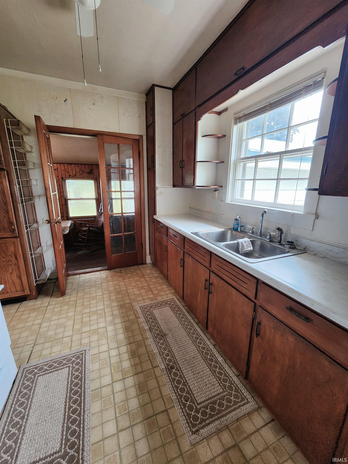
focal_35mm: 13
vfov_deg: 106.2
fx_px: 174
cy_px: 232
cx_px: 174
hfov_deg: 89.9
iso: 320
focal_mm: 2.2
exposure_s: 1/60.2
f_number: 2.2
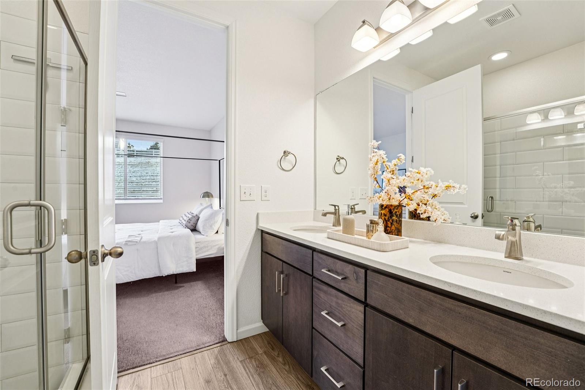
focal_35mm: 14
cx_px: 292
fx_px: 227
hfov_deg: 104.3
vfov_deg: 81.2
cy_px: 195
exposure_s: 1/10
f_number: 8
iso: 400
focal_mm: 14
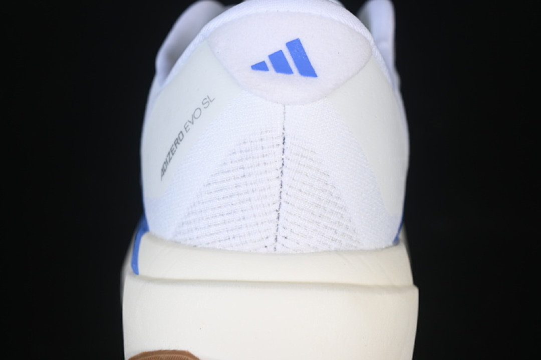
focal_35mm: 75
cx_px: 270
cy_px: 180
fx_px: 1127
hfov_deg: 27.0
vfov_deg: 18.2
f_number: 7.1
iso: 160
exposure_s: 1/100
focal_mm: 50
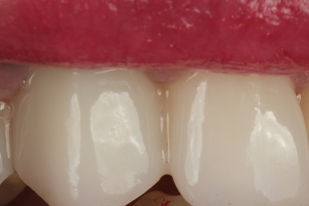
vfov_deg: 2.8
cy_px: 184
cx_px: 231
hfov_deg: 4.2
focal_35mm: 492
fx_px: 4223
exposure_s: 1/125
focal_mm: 80
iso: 125
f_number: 20
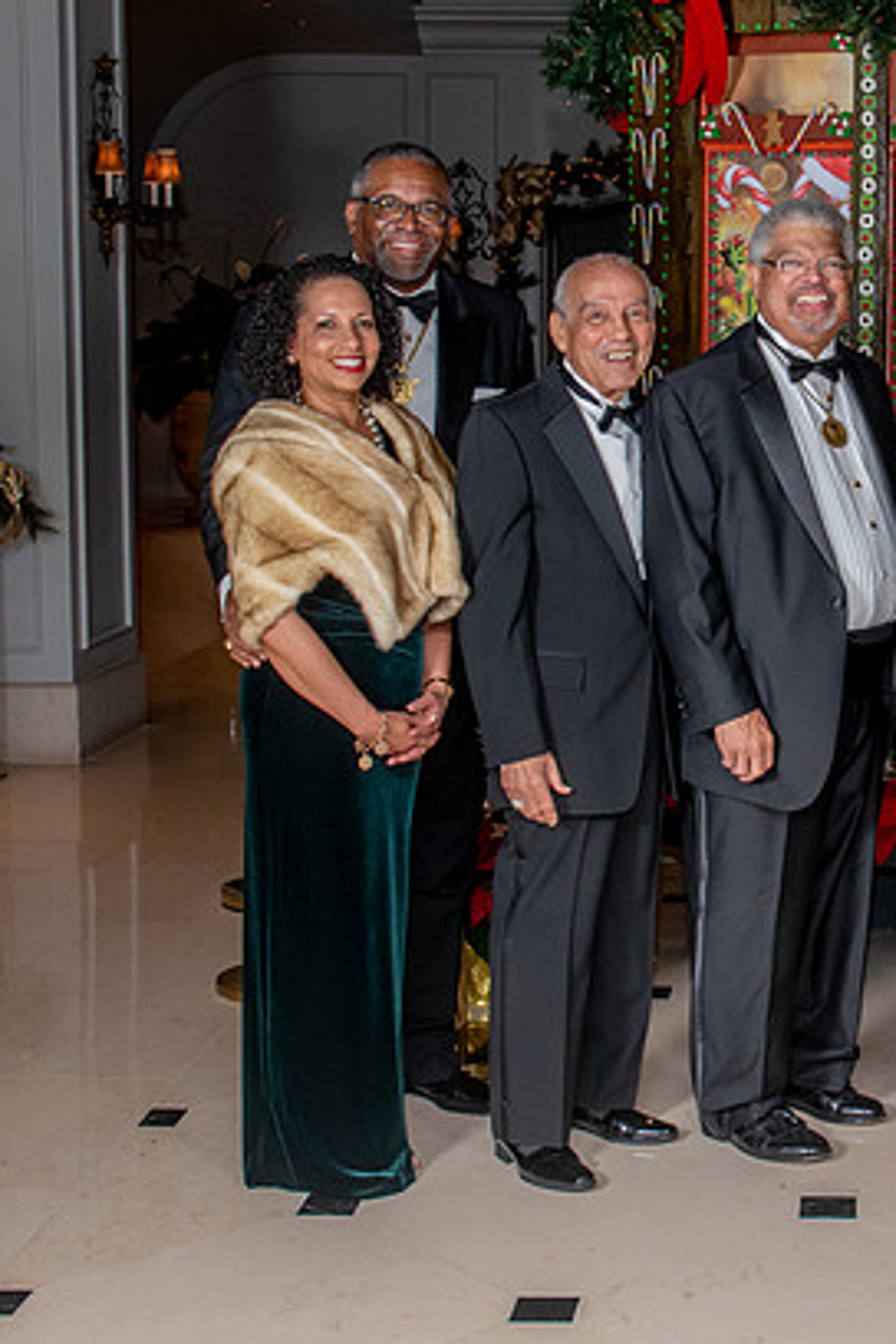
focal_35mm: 64
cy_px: 550
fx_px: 2389
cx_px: 878
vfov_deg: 31.3
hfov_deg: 20.6
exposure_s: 1/100
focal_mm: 29
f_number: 6.3
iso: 400
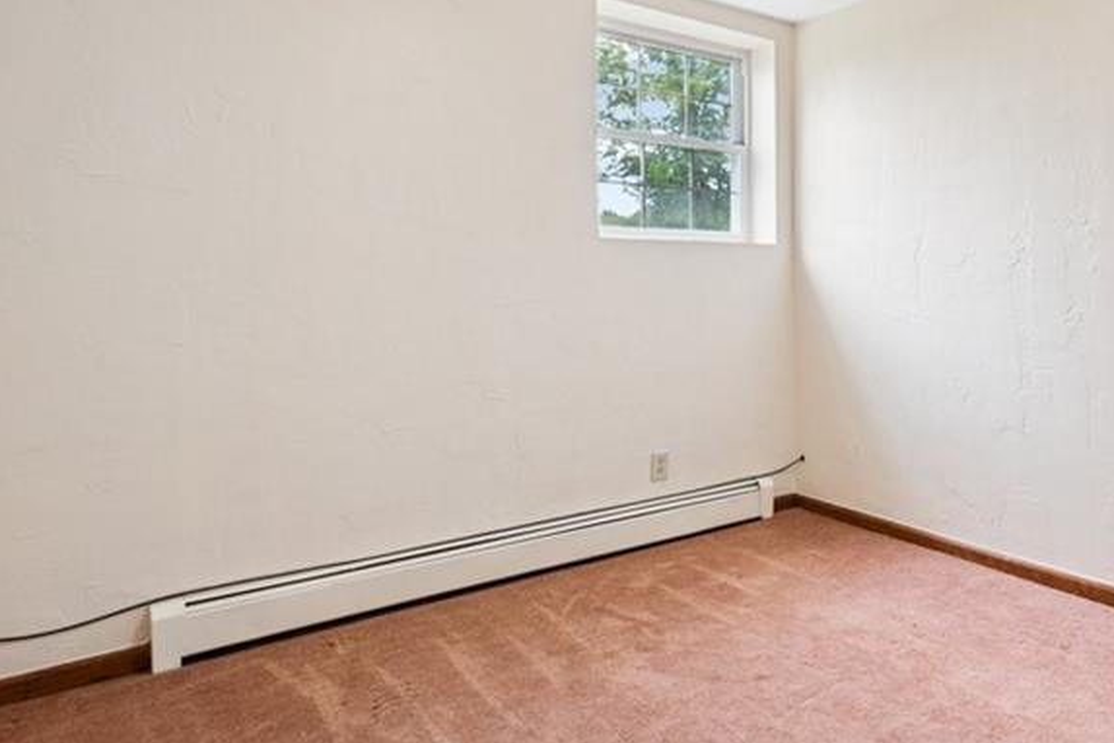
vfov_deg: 50.9
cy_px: 289
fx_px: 774
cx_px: 836
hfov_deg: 67.0
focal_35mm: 25
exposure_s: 1/2.5
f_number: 11
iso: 50
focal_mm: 14
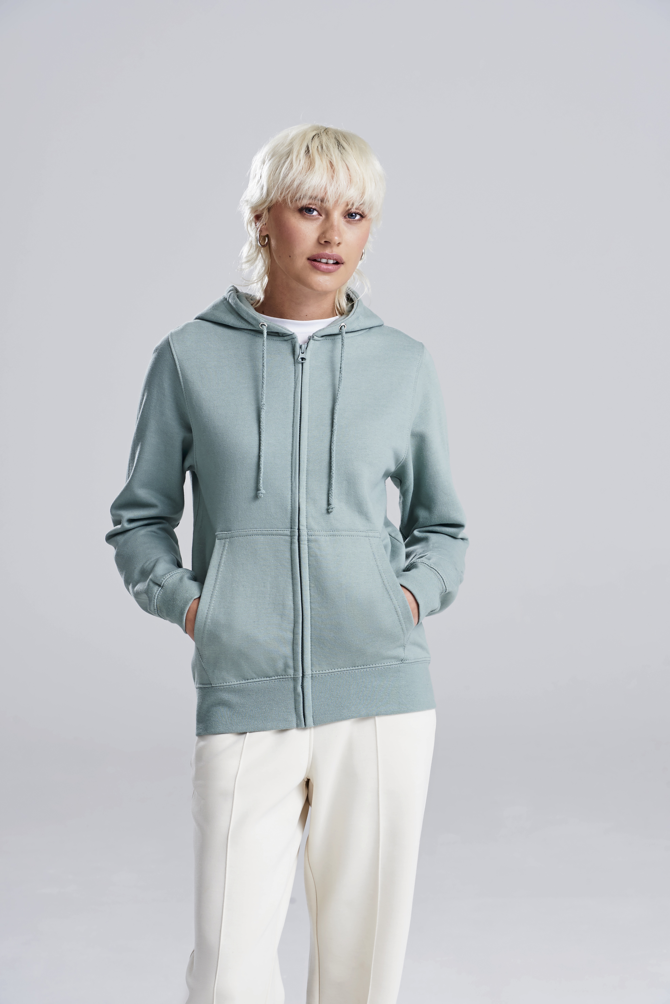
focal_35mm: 122
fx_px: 3403
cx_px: 335
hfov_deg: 11.2
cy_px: 502
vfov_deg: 16.8
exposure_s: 1/160
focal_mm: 122
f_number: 10
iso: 400
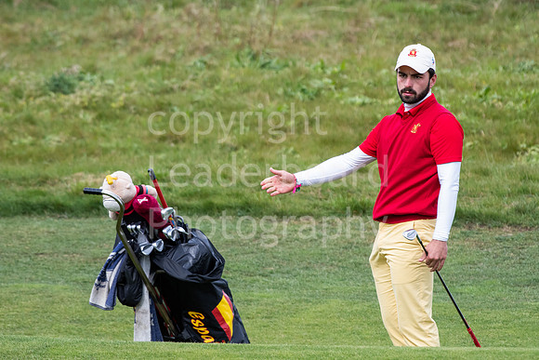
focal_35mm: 525
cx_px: 270
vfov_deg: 2.6
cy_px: 180
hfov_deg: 3.9
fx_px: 7862
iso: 1000
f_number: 5.6
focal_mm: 350
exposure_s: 1/1600
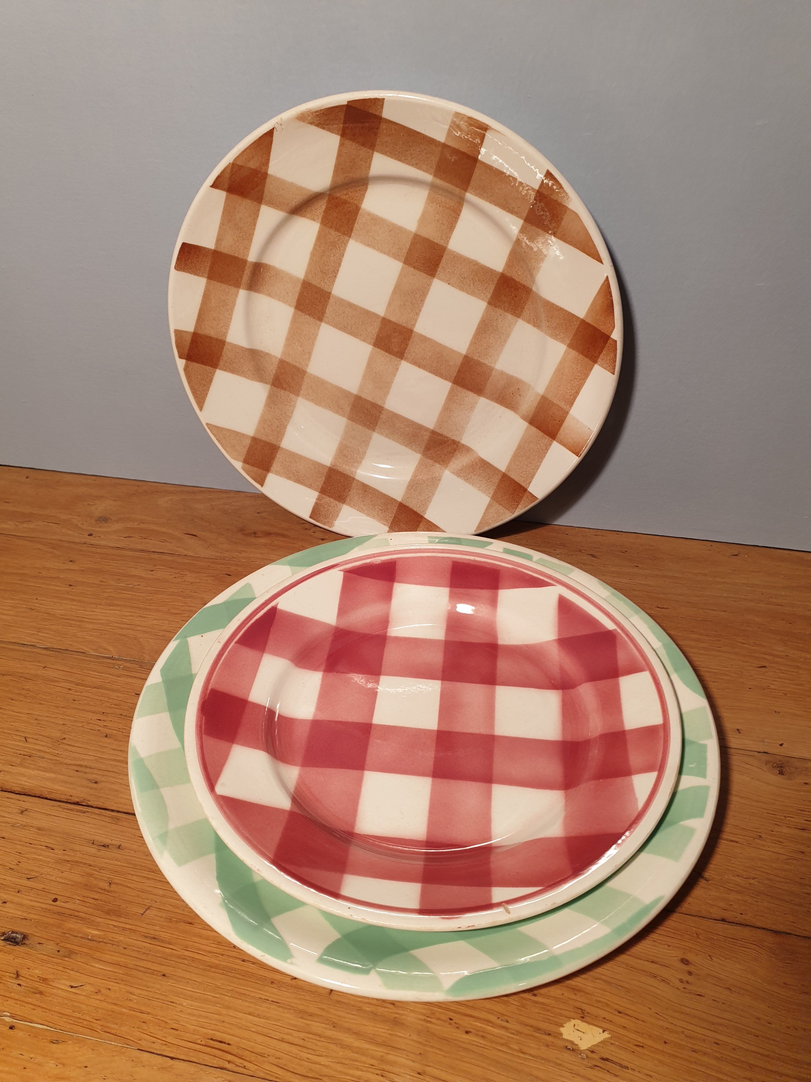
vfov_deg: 67.3
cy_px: 541
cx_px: 406
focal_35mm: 26
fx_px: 812
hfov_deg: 53.1
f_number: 1.5
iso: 50
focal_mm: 4.3
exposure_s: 1/147
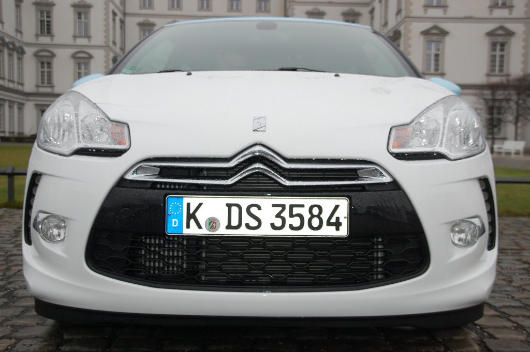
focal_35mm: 45
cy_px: 176
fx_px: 662
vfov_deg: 29.8
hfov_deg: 43.6
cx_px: 265
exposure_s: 1/200
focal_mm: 30
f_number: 4.5
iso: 400
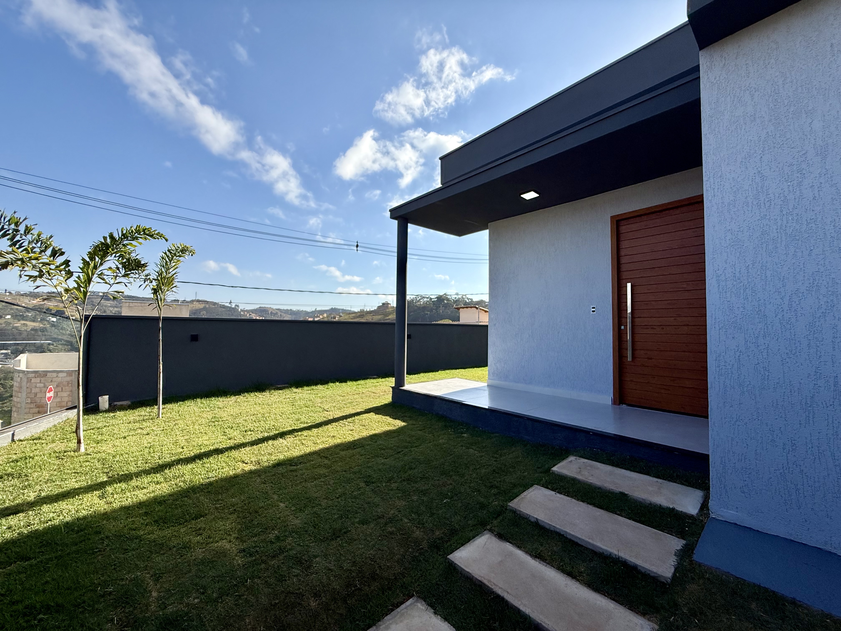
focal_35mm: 14
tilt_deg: +3.0
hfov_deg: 102.1
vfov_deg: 85.7
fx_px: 340
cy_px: 316
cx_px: 420
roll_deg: -0.7
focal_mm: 2.22
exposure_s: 1/2092
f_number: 2.2
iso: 50
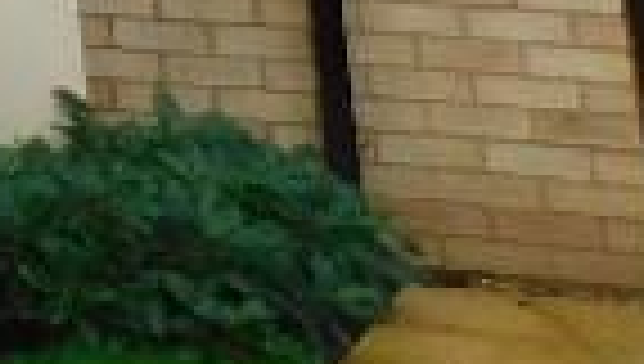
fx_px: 3062
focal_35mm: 179
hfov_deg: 8.9
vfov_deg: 5.6
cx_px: -1500
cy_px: -1222
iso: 125
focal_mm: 4
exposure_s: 1/200
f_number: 3
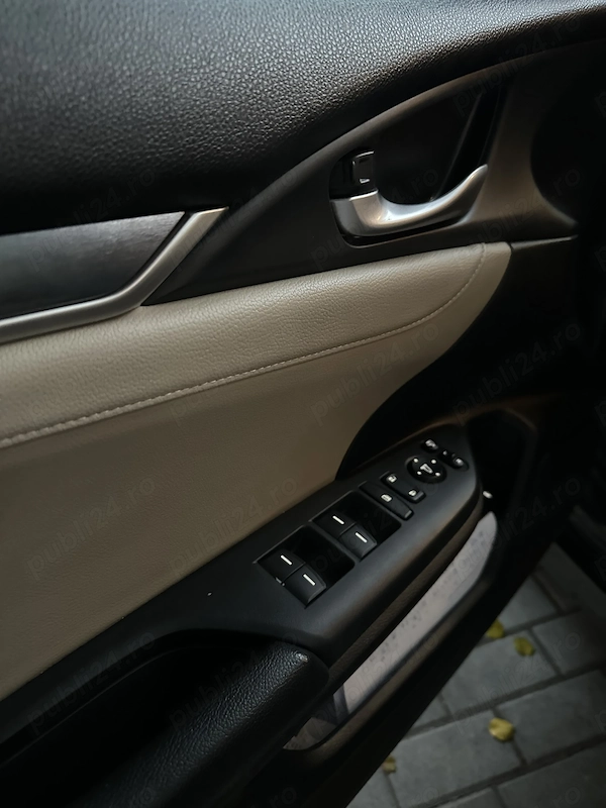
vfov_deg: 71.6
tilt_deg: -32.6
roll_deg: +9.4
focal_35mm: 24
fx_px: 560
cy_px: 404
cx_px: 303
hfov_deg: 56.8
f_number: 1.78
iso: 2000
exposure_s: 1/29
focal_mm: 6.86
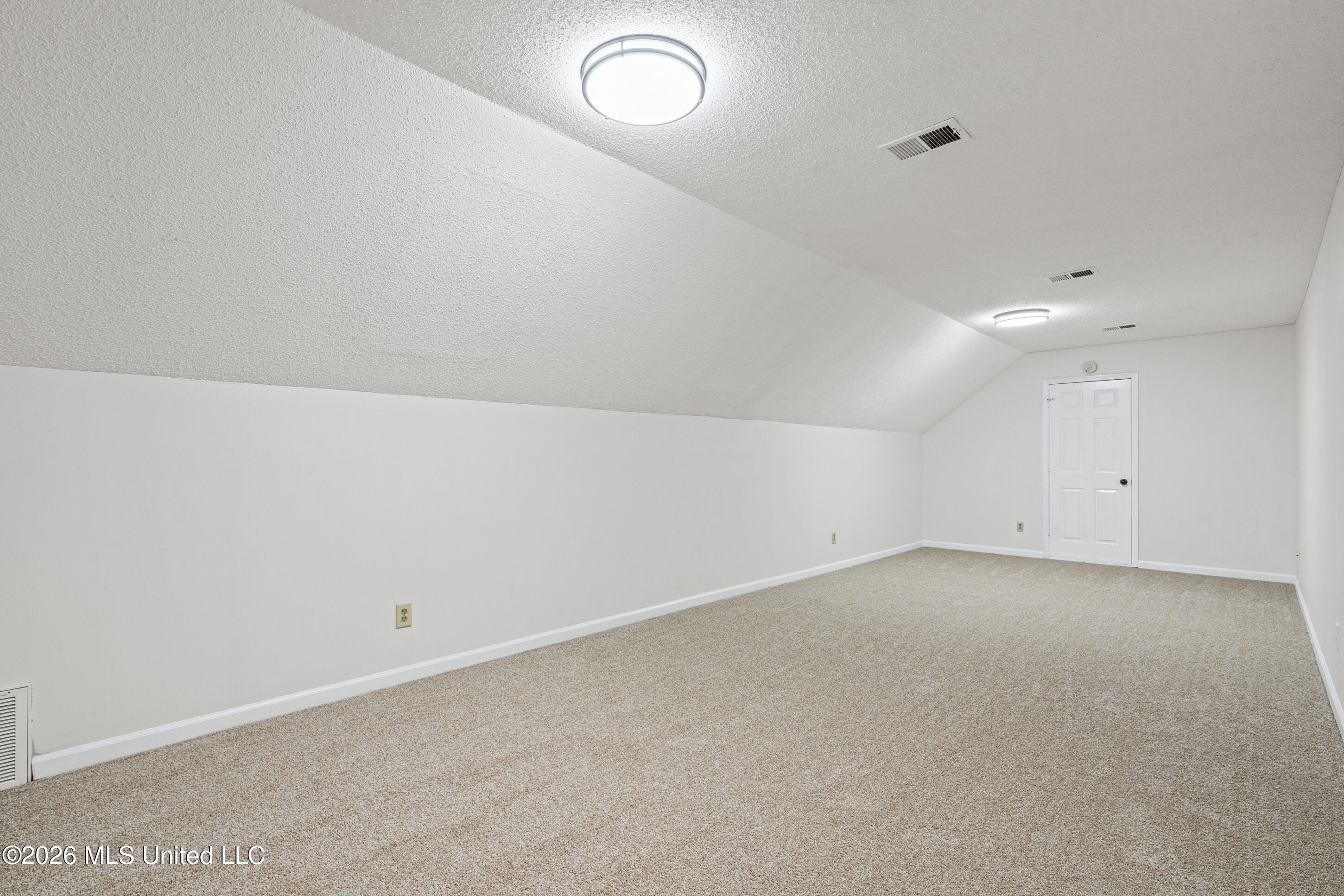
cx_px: 672
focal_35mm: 16
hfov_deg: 96.7
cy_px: 448
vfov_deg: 73.7
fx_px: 597
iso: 1000
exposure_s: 1/6
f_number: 9.5
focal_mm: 16
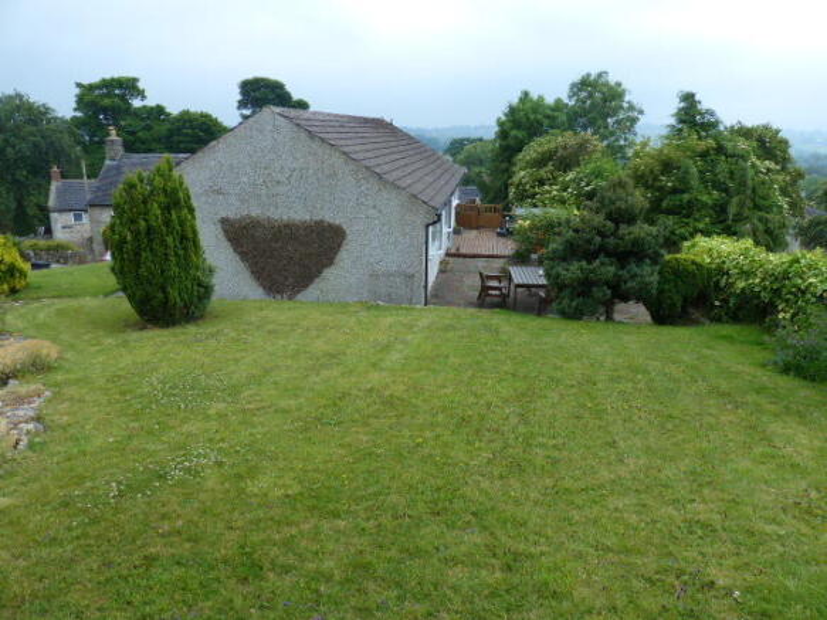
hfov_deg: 69.4
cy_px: 310
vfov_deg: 54.9
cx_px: 414
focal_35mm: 25
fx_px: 597
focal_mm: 4.5
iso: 100
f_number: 4
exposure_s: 1/400
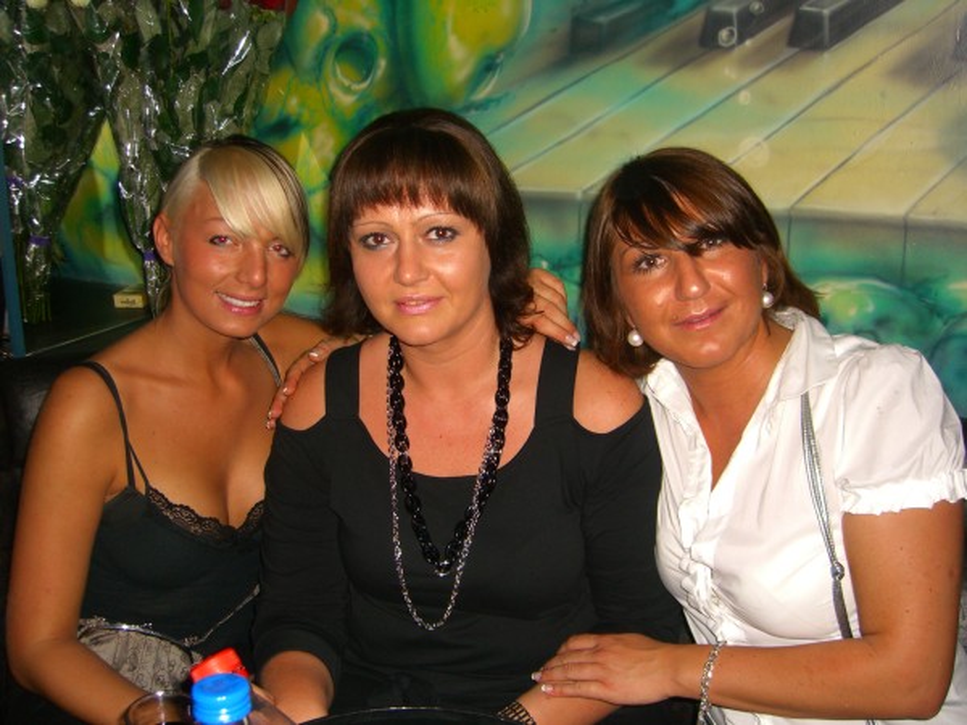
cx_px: 484
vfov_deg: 37.7
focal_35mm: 38
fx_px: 1062
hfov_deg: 49.0
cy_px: 362
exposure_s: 1/60
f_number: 2.8
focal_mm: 7.9
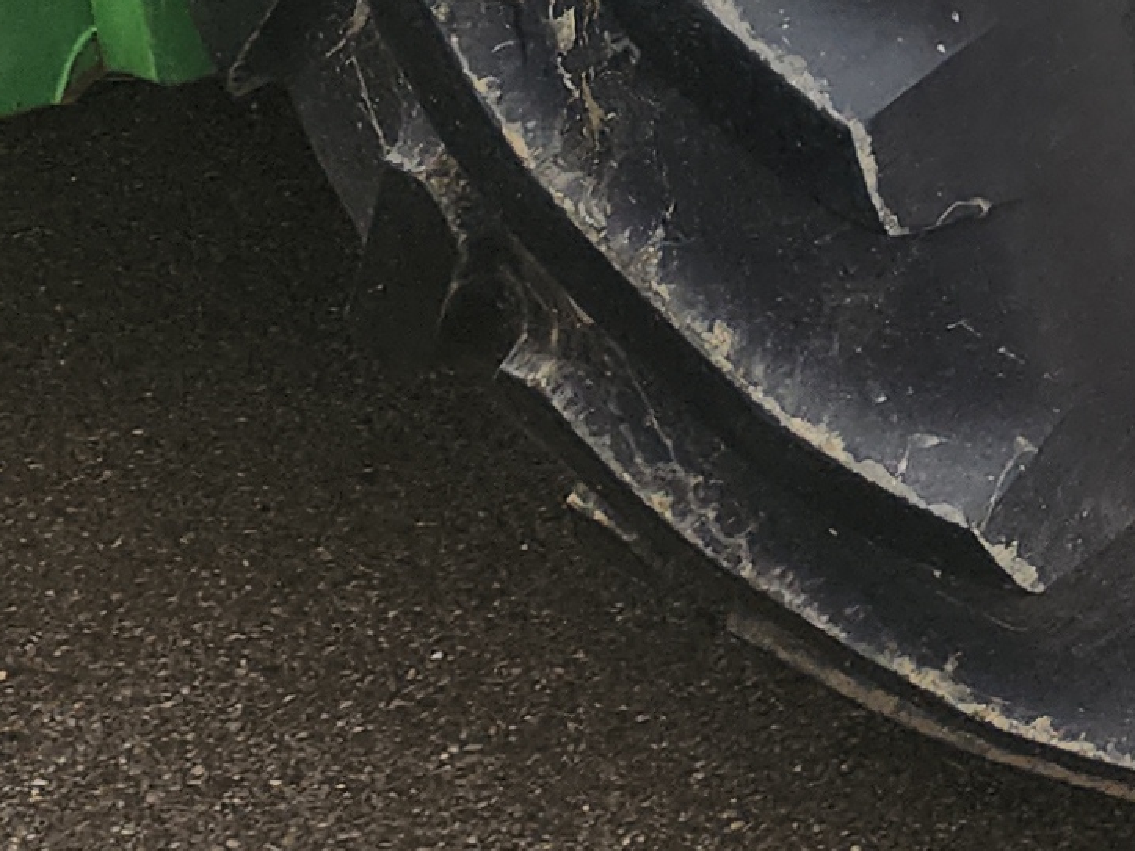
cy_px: -1410
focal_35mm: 127
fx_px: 4164
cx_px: 1358
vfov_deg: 9.8
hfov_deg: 15.0
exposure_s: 1/505
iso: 25
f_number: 1.8
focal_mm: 5.54
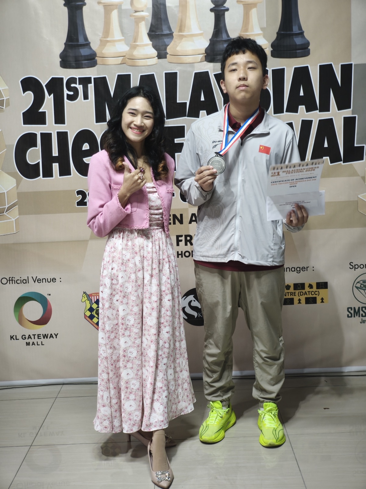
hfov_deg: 31.5
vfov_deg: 41.2
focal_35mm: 46
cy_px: 244
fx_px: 648
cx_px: 183
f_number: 1.9
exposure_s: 1/50
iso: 1000
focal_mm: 7.1
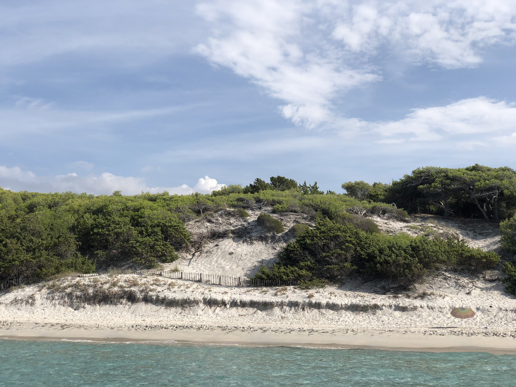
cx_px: 258
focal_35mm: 52
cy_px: 194
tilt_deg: +8.7
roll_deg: -0.5
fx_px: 775
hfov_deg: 36.8
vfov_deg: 28.0
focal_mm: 6
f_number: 2.4
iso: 16
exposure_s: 1/1779
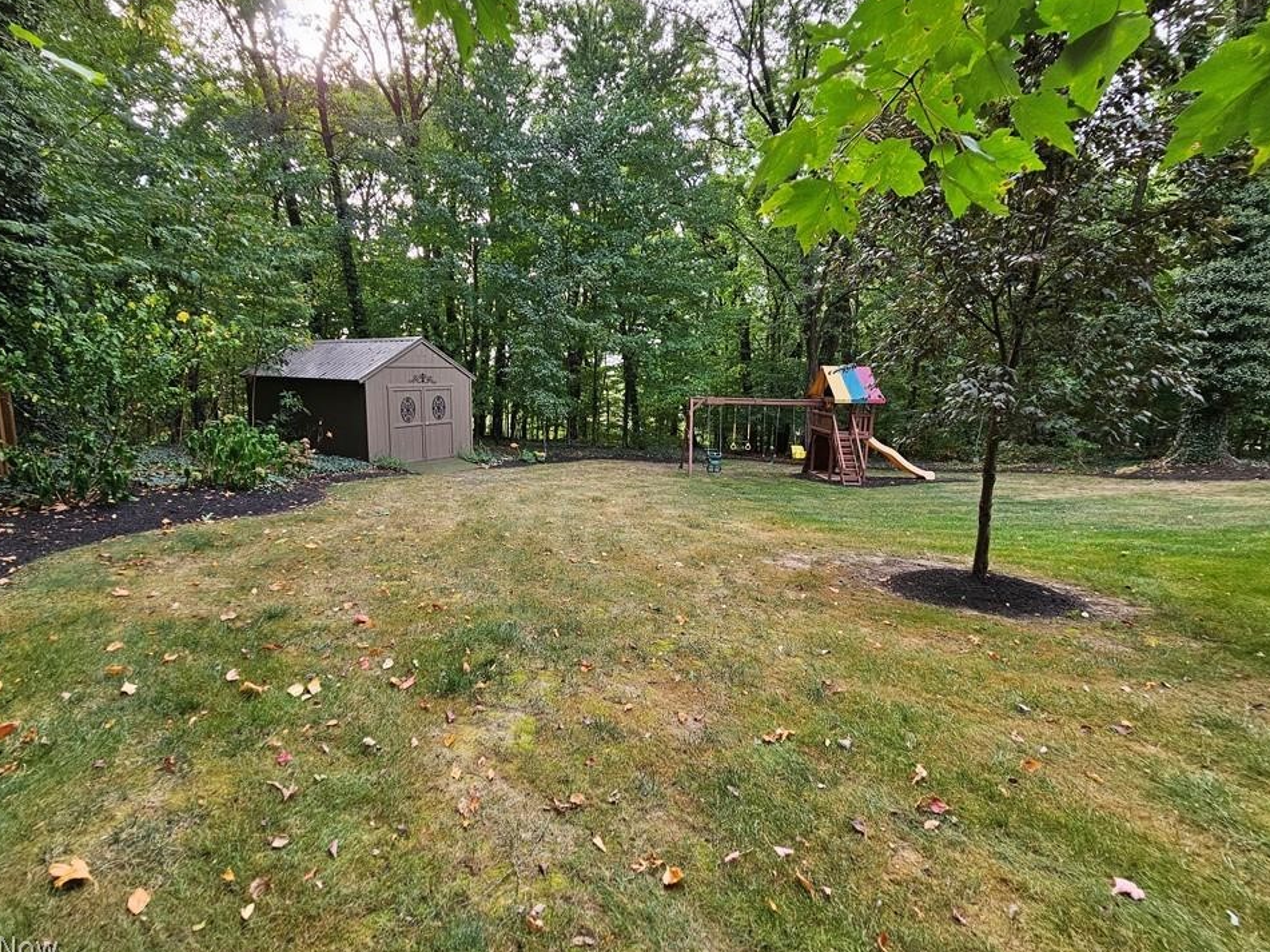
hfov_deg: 102.0
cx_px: 604
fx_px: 514
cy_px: 457
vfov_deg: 85.6
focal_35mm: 14
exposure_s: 1/120
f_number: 2.2
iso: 64
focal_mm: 2.2
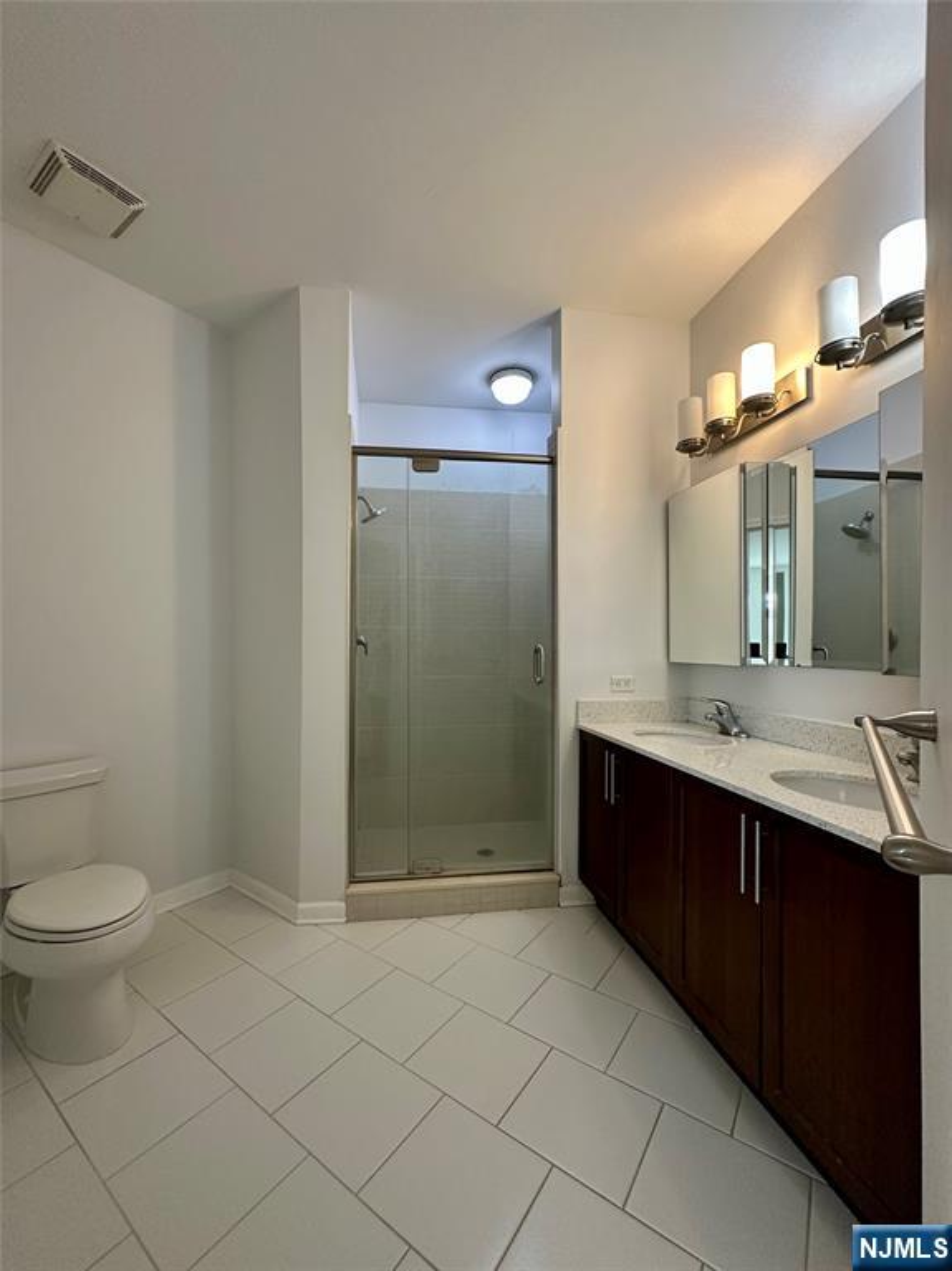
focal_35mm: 14
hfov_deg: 85.6
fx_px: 514
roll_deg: -0.4
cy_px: 636
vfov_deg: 102.1
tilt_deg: +0.5
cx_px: 476
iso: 200
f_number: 2.2
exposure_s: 1/60
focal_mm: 2.22
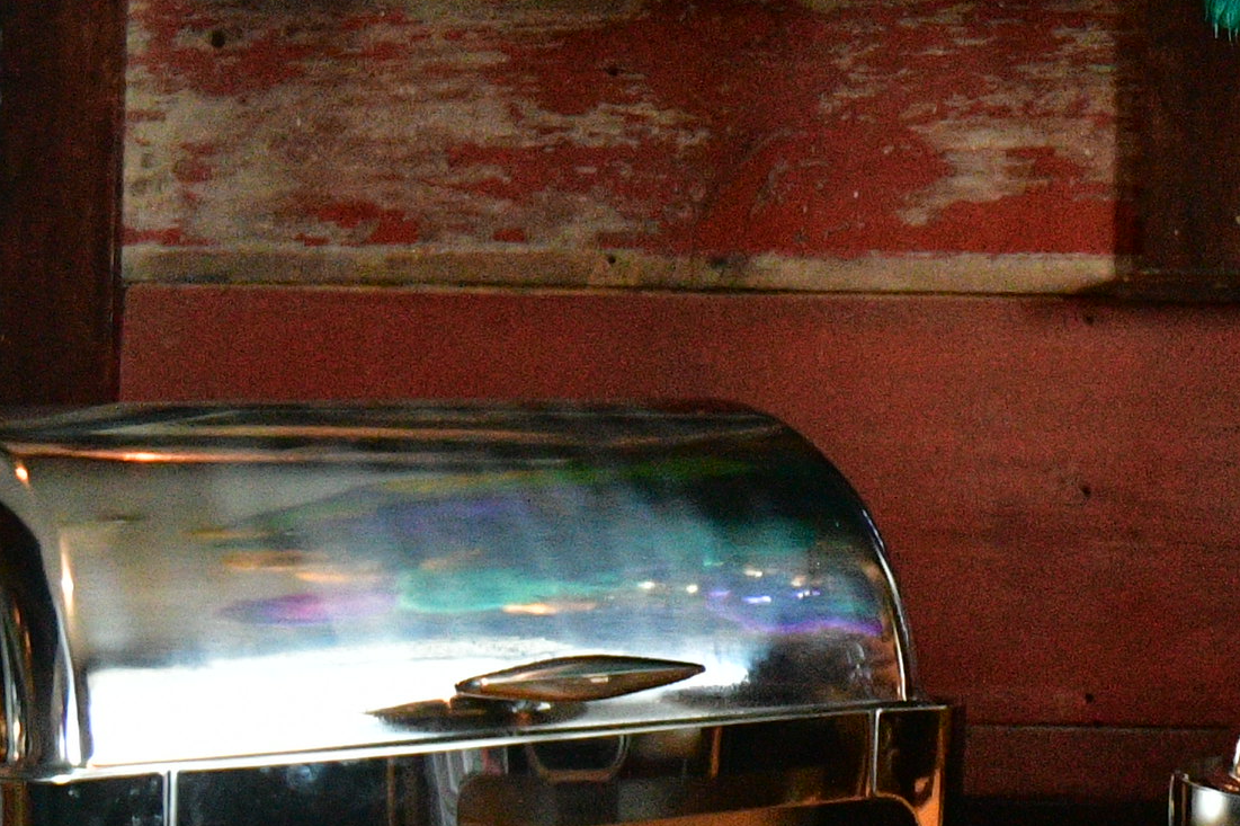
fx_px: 4303
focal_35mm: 125
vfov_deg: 10.9
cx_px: 1449
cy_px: 213
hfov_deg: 15.8
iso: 4000
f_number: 4
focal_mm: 23
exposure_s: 1/160
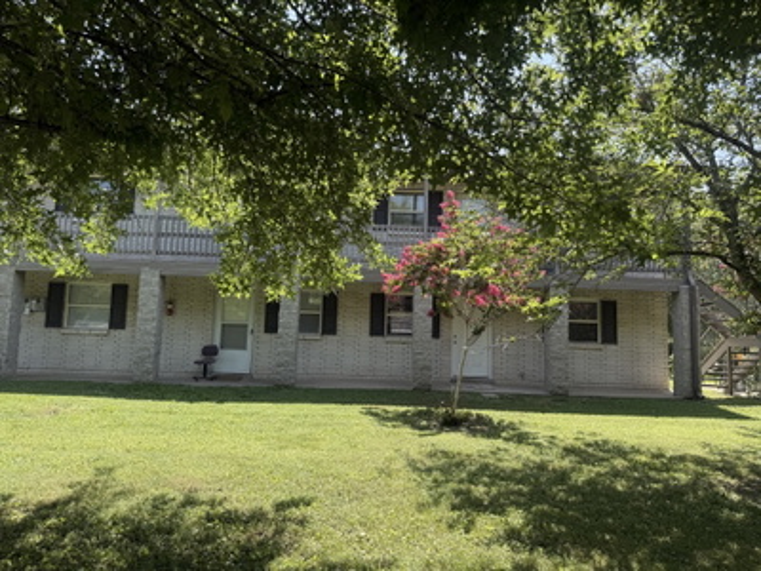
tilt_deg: +7.1
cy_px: 286
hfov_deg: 71.6
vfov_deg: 56.8
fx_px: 528
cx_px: 380
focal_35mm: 24
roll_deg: -1.4
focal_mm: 6.76
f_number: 1.78
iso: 80
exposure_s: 1/898
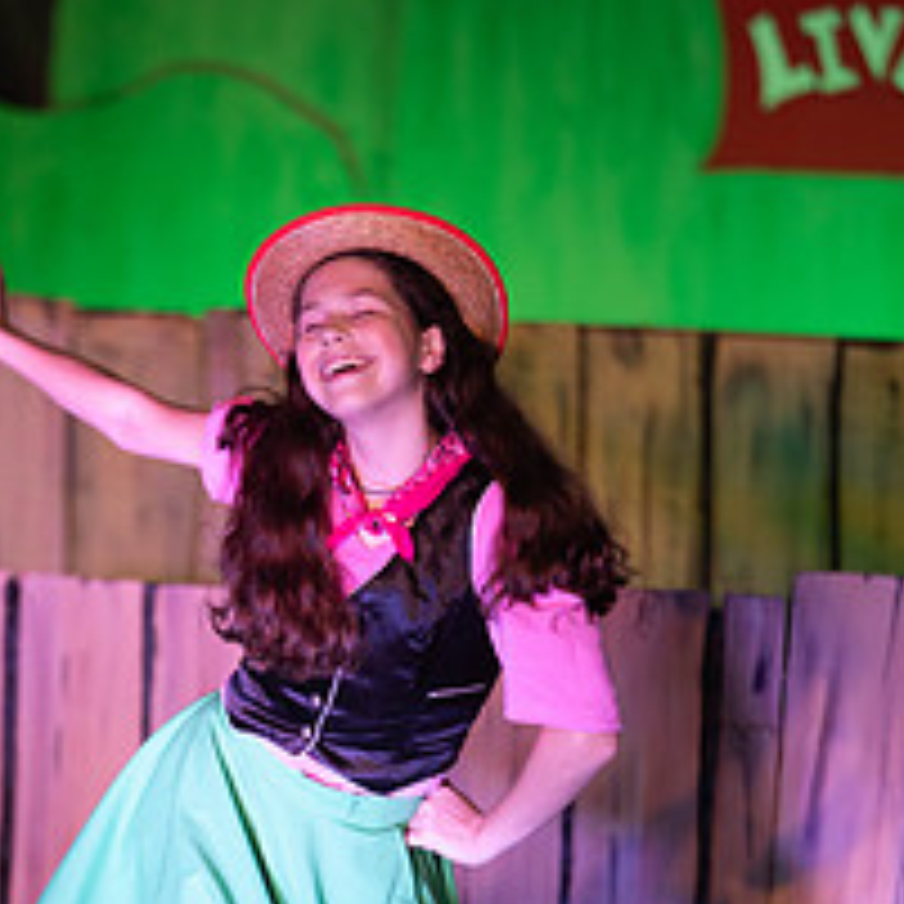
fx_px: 11227
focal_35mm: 380
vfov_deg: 4.6
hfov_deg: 4.6
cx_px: 364
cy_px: 828
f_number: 2.8
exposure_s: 1/200
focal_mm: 200
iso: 900
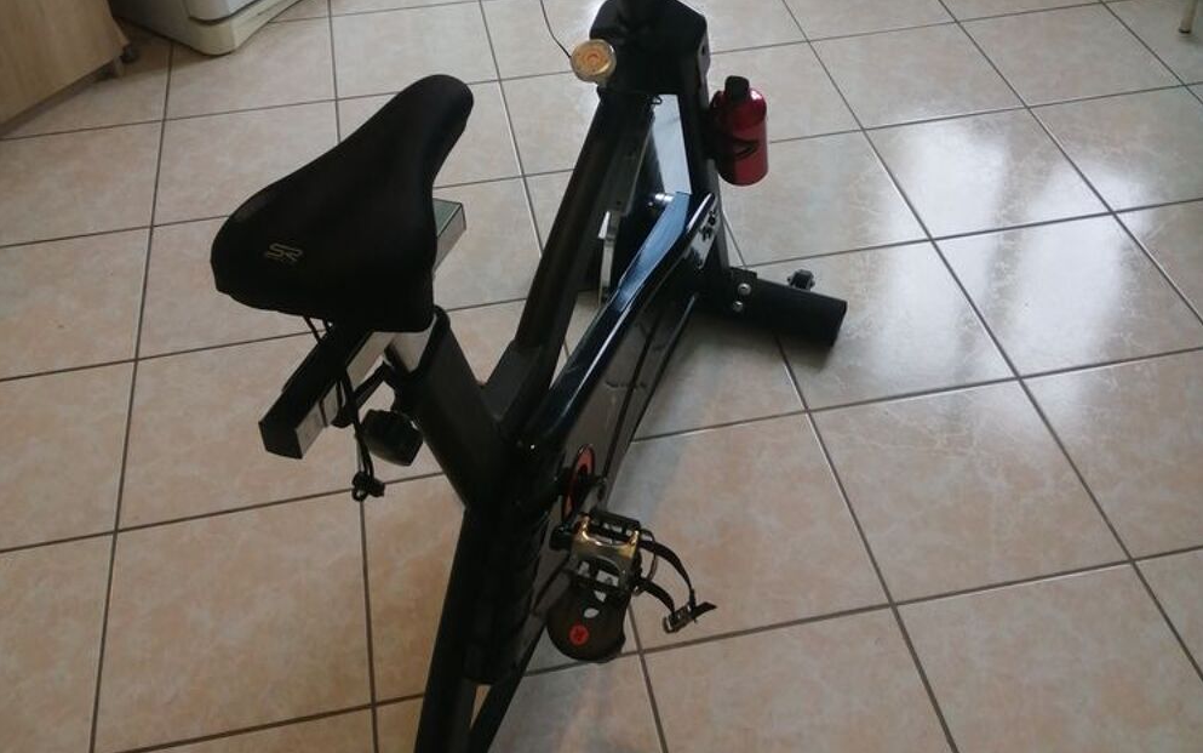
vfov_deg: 33.9
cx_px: 602
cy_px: 204
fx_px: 1213
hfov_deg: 52.7
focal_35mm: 37
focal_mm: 3.6
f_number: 1.8
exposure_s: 1/100
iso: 100
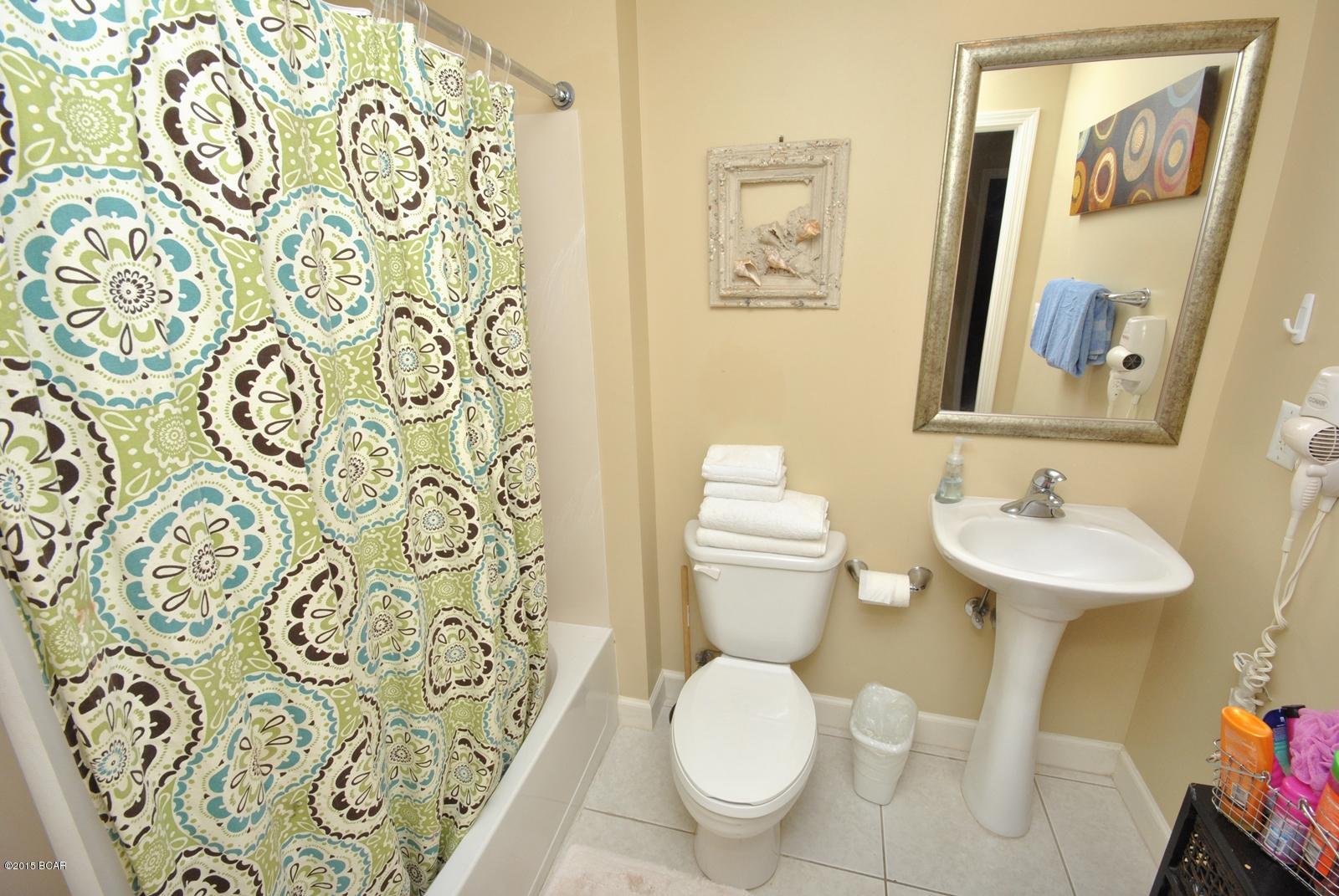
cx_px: 670
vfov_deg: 77.5
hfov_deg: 100.3
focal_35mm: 15
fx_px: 559
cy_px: 448
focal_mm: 10
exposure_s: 1/200
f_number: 11
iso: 400
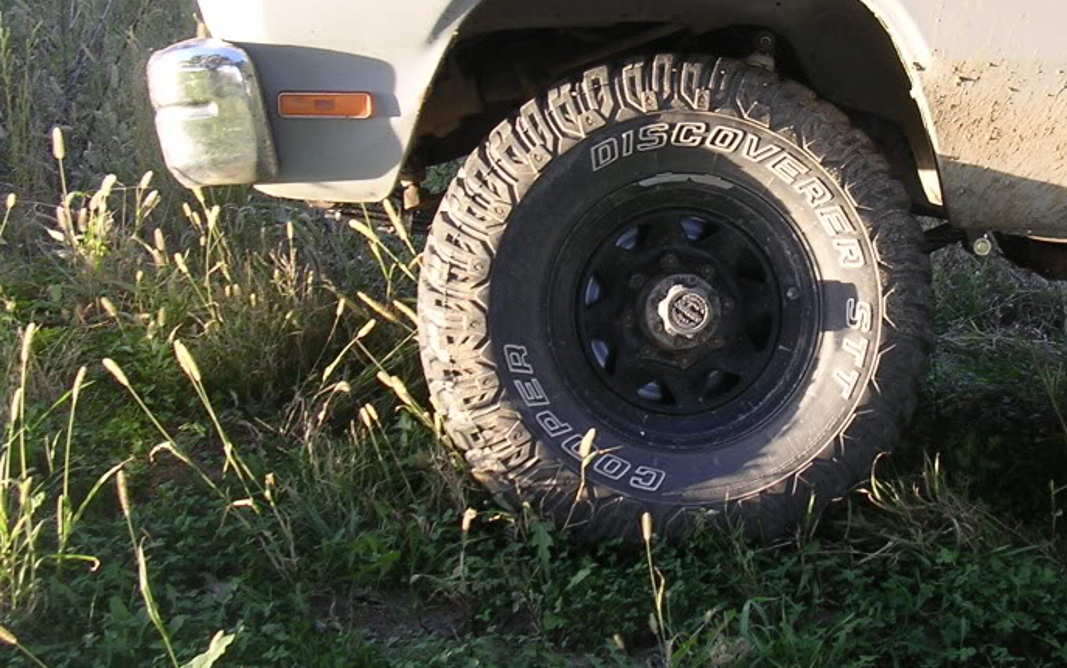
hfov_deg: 33.6
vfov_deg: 21.5
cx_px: 747
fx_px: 1745
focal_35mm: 60
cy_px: 185
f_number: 2.8
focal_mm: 5.8
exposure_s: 1/61.4
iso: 100
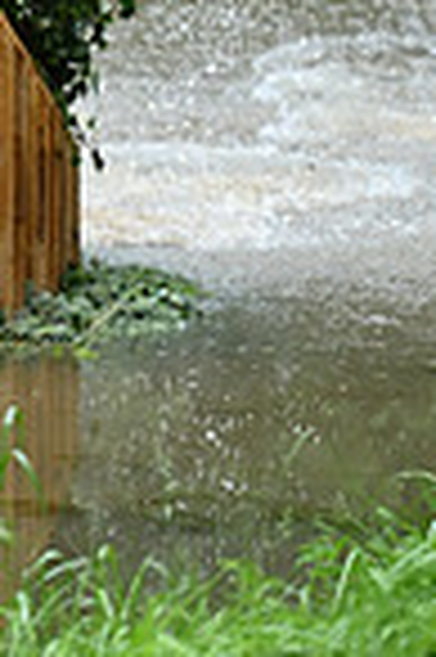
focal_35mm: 598
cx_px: -602
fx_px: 10889
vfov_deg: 3.4
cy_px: -151
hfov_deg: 2.3
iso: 360
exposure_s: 1/1250
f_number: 3.5
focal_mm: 150
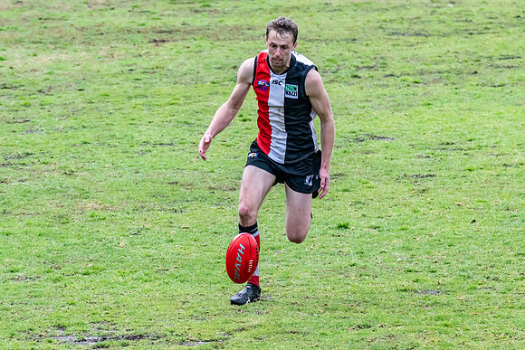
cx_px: 310
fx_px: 6500
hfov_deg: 4.6
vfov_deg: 3.1
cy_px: 248
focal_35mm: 446
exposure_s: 1/2500
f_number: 7.1
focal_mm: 210
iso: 1250
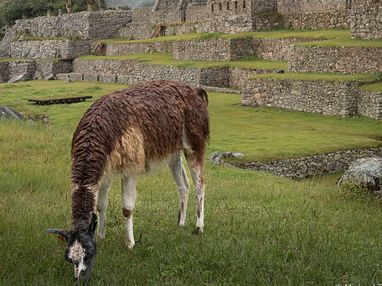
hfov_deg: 29.8
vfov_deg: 22.5
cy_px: 98
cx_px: 205
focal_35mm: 65
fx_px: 717
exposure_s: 1/200
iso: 1600
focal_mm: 37
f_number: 10
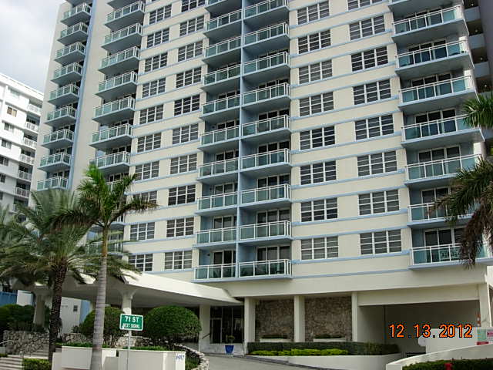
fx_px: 541
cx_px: 246
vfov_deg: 37.7
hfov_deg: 49.0
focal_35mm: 38
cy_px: 185
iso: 64
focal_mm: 7.8
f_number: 4.8
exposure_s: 1/542
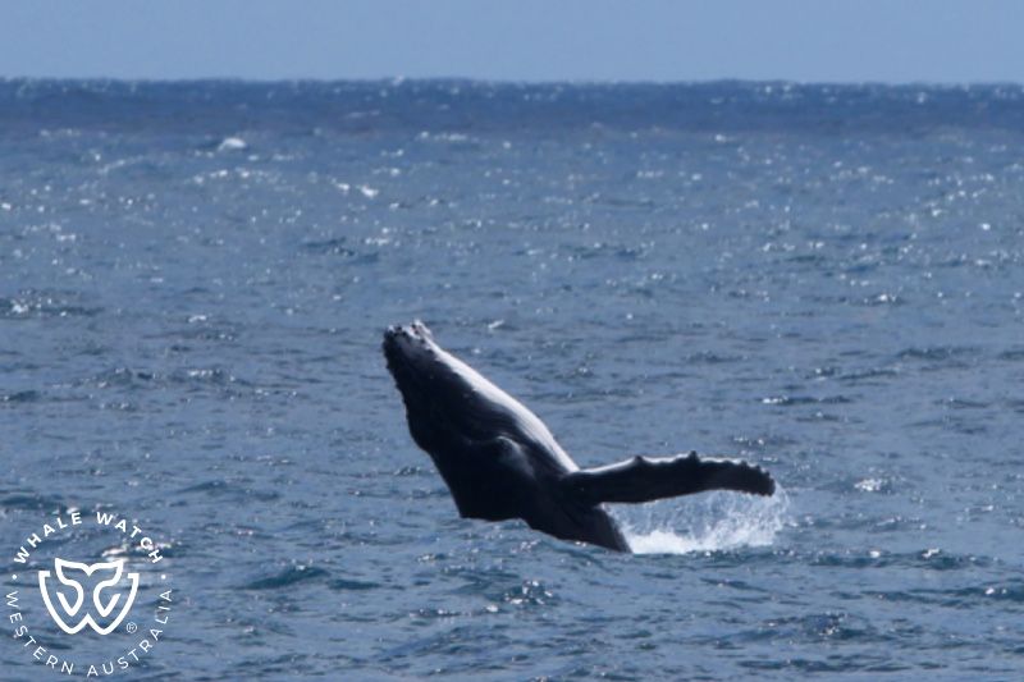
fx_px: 13280
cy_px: 341
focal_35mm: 467
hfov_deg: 4.4
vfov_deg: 2.9
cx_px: 512
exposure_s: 1/3200
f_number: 8
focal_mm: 467
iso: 640
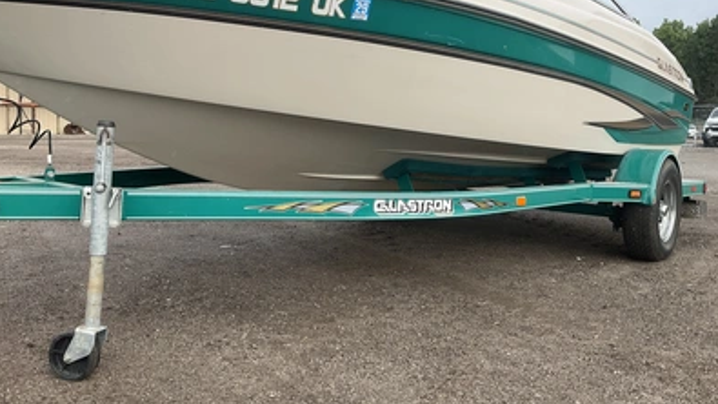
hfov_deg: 61.0
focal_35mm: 32
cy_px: 158
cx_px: 358
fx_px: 609
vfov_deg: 36.5
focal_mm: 3
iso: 25
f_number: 1.8
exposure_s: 1/792
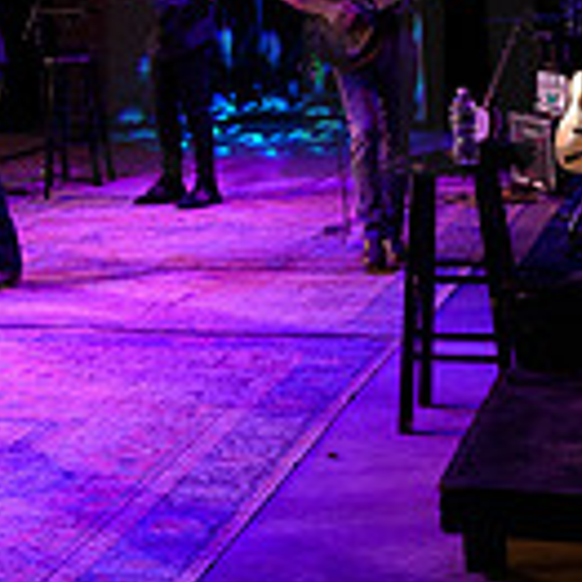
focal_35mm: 98
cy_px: -53
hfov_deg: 17.1
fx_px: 1864
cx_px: -80
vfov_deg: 17.2
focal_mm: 26
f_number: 10
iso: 6400
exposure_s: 1/125
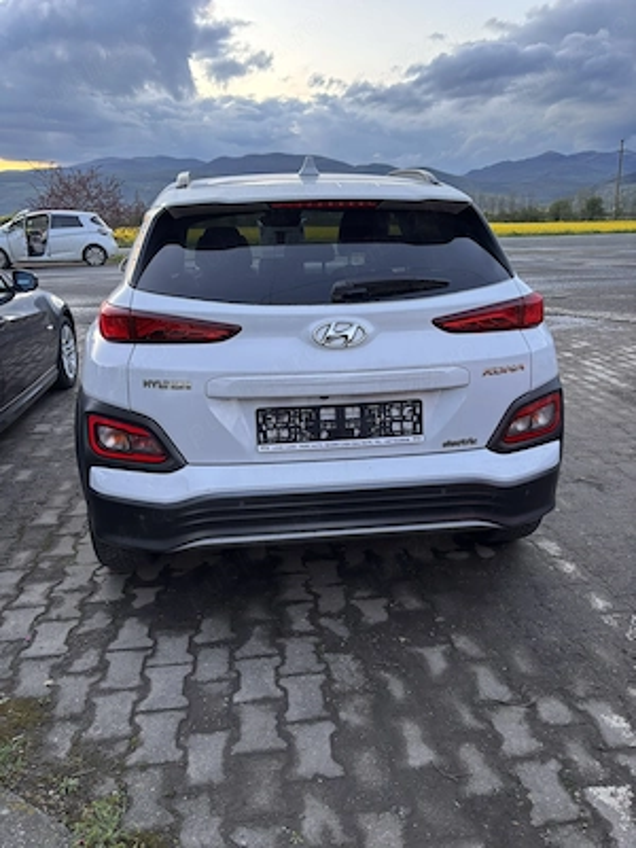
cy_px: 424
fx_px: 637
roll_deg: +1.8
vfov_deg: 67.3
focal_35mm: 26
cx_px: 318
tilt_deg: -19.4
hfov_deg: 53.1
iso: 125
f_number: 1.6
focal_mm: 5.96
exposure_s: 1/65
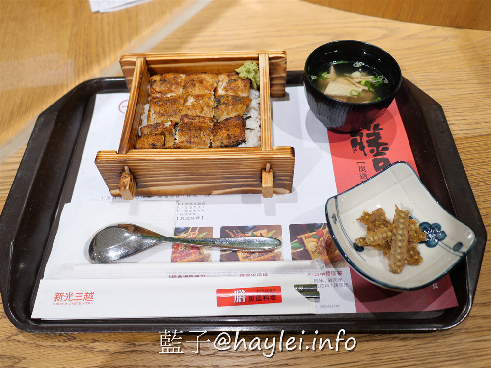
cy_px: 184
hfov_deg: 60.0
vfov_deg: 46.8
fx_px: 426
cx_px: 246
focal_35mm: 30
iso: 200
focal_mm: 15
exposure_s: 1/125
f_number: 2
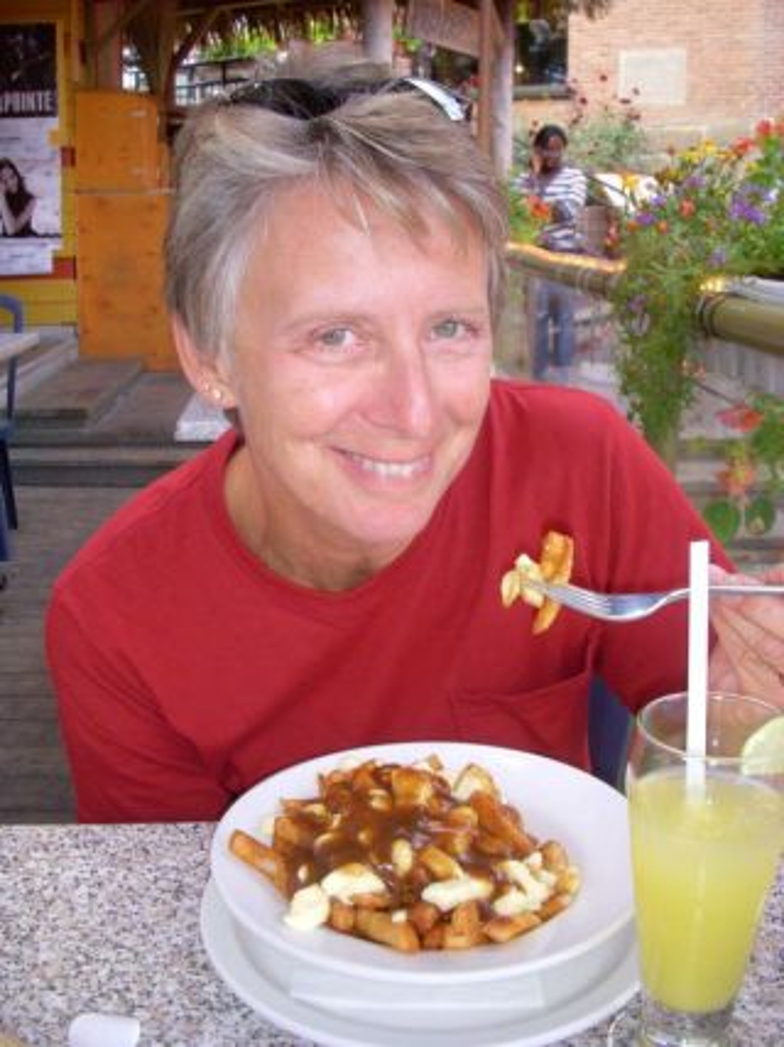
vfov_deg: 49.0
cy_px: 524
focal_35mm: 38
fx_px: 1148
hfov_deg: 37.7
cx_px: 392
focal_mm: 6.3
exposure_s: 1/40
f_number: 3.3
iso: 160
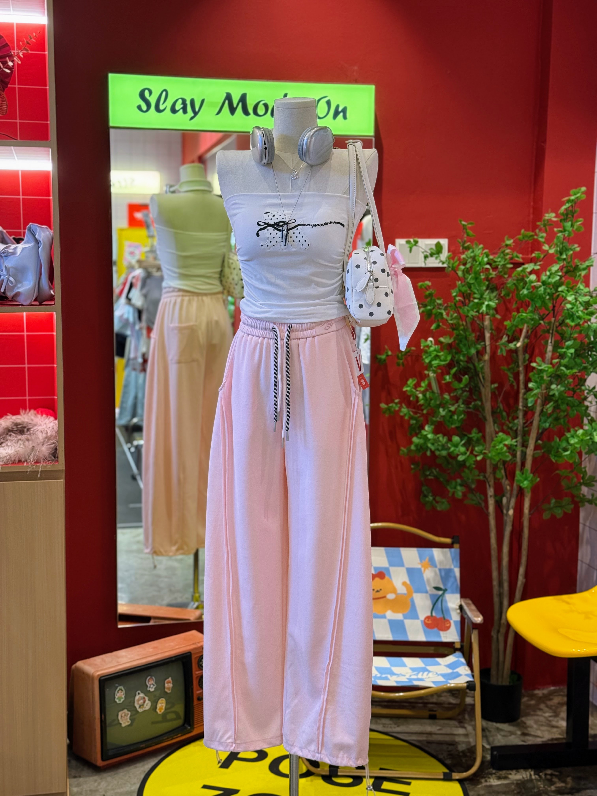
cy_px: 398
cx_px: 298
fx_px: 1104
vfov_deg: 39.7
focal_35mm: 48
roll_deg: -1.2
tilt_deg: -8.2
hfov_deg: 30.3
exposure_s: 1/100
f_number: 1.78
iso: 125
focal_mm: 6.76
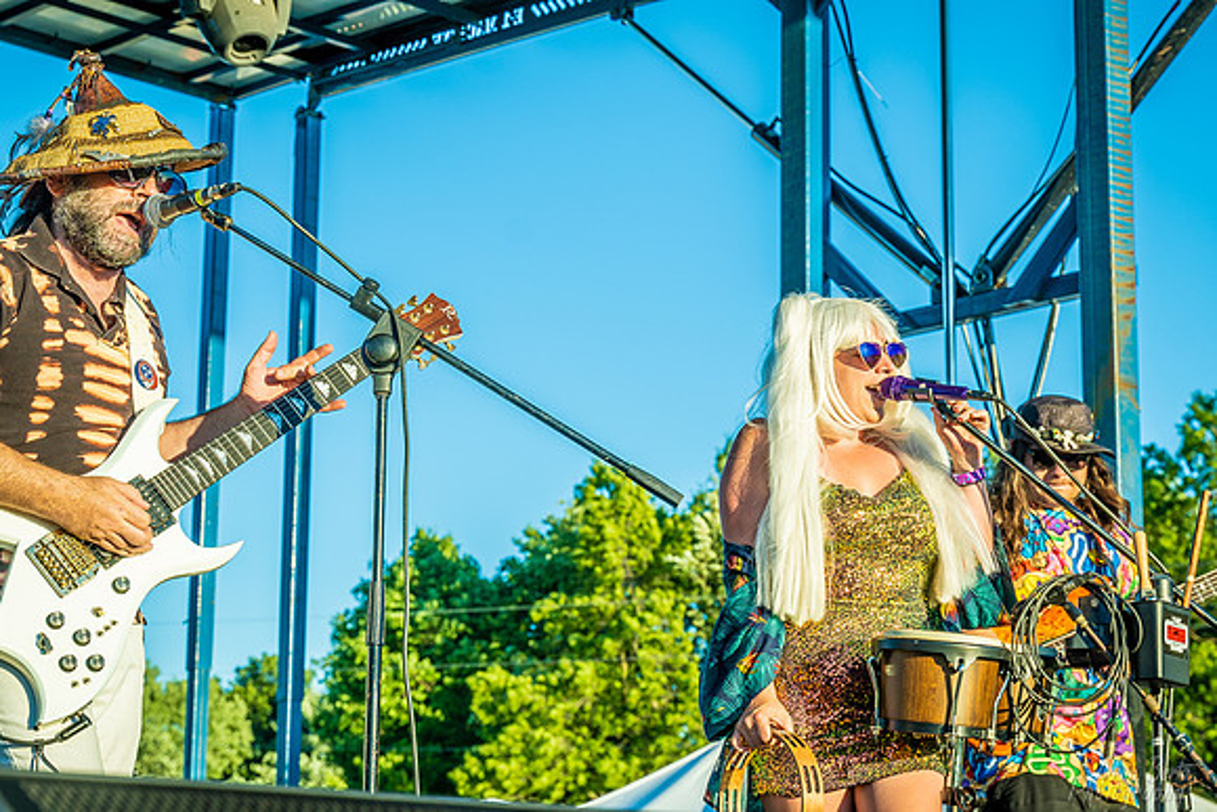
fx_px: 2434
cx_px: 608
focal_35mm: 72
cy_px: 406
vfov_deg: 18.9
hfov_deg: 28.1
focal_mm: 48
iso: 100
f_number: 5.6
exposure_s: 1/250
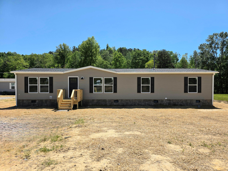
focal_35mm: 23
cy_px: 86
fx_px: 151
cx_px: 114
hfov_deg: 73.9
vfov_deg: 58.9
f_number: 1.7
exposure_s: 1/10000
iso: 80
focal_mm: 6.3
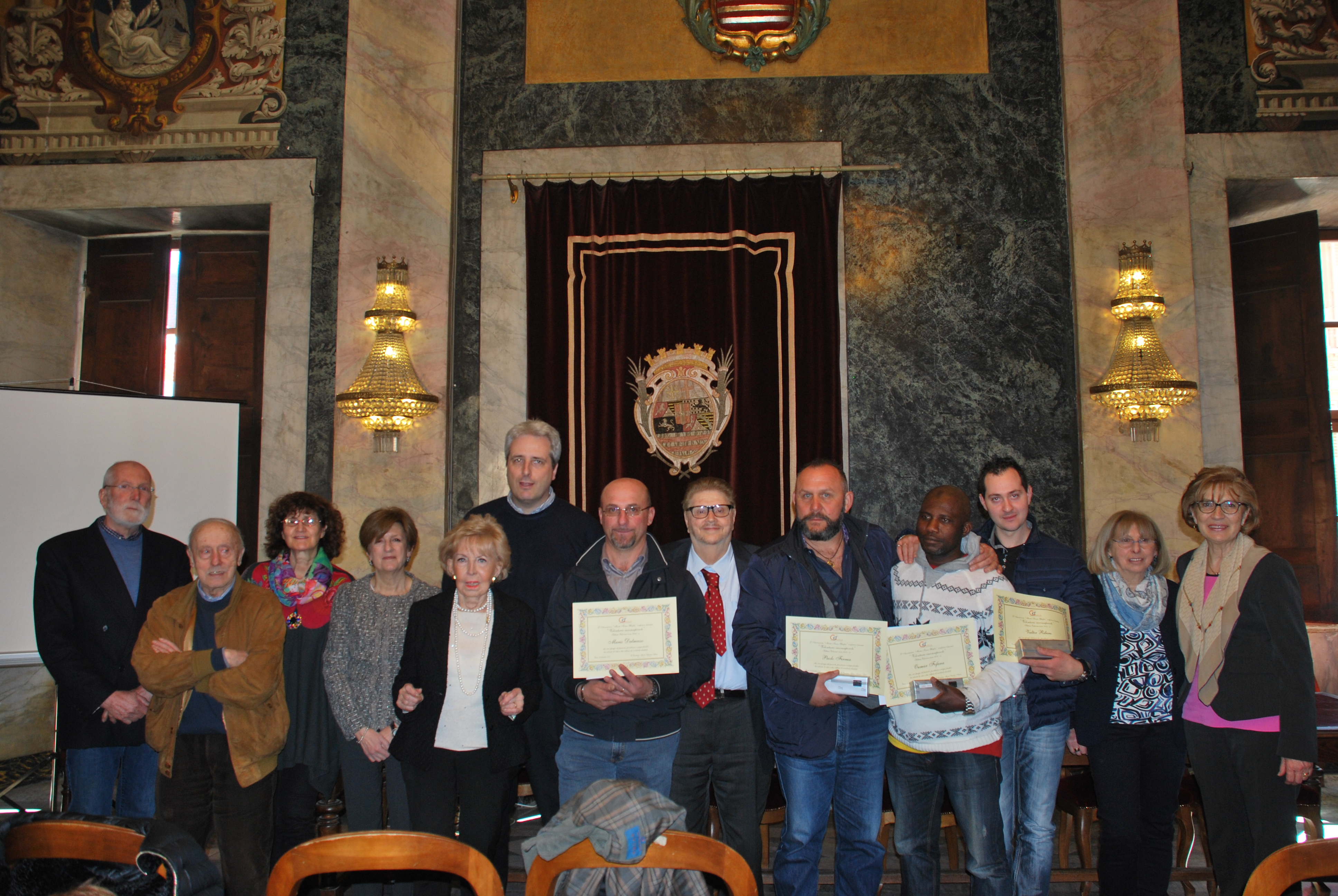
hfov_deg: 61.9
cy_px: 448
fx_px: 1116
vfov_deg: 43.7
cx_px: 669
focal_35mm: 30
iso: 200
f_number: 3.8
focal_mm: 20
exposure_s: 1/60
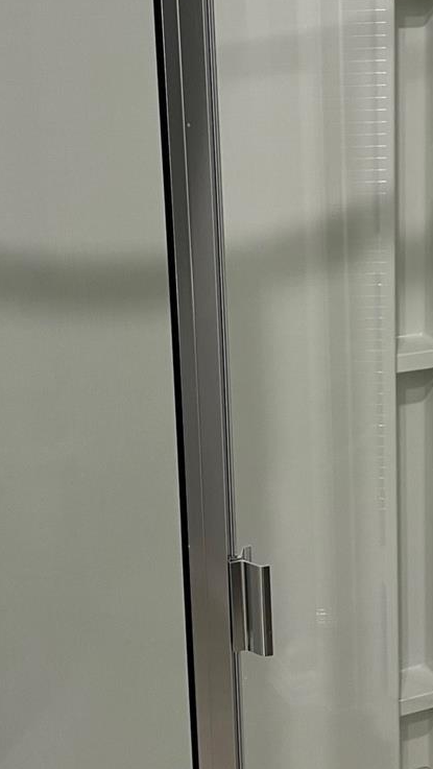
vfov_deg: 35.4
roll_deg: +0.3
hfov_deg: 20.3
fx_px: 1203
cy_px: 320
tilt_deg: -12.1
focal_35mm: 59
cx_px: 307
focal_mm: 5.7
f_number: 1.5
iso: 100
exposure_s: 1/60
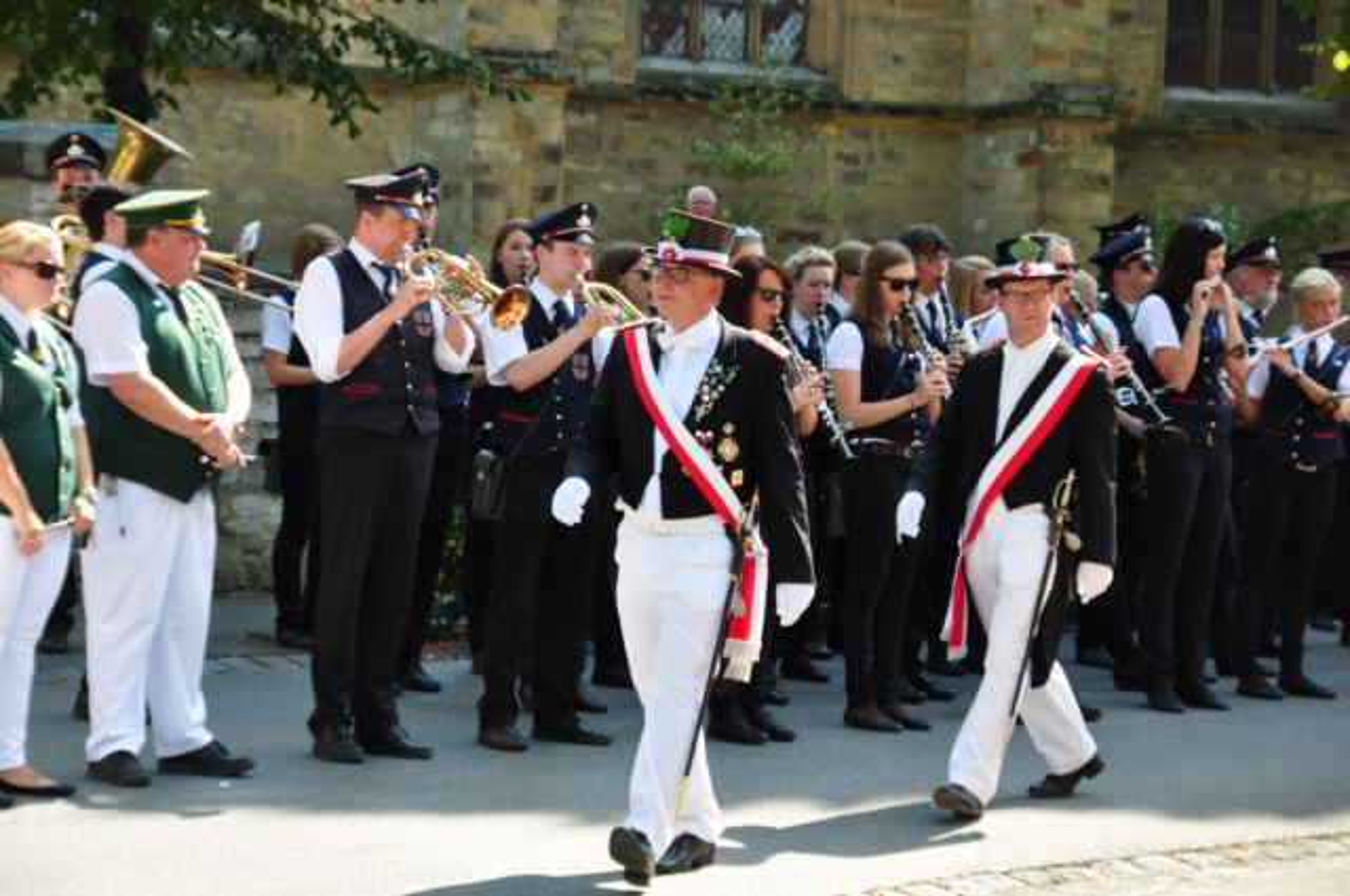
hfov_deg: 17.1
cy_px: 448
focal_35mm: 120
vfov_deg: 11.4
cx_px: 675
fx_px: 4494
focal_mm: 80
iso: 200
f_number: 5.3
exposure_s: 1/160
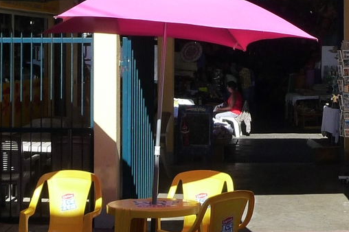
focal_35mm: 86
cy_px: 34
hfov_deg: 23.5
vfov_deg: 15.7
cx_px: 249
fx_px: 833
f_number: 3.5
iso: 160
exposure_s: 1/640
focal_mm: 5.3
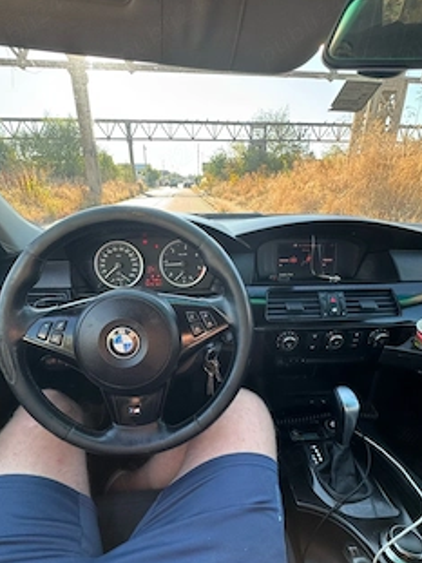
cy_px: 324
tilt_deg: -21.9
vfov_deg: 87.1
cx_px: 212
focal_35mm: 18
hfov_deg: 71.6
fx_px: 293
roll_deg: -0.3
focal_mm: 2.22
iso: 64
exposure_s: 1/99
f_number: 2.2
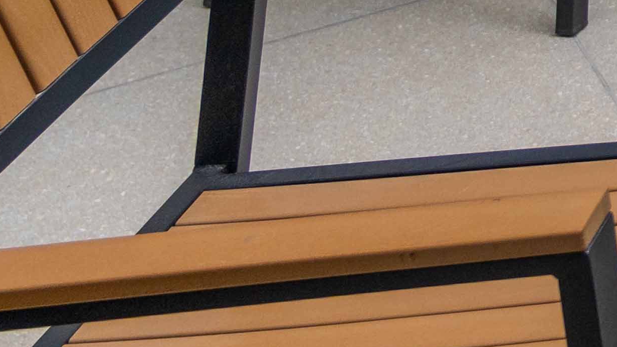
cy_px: -877
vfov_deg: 6.3
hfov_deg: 10.0
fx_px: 2765
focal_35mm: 169
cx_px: 1755
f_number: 4
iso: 100
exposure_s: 1/320
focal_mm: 24
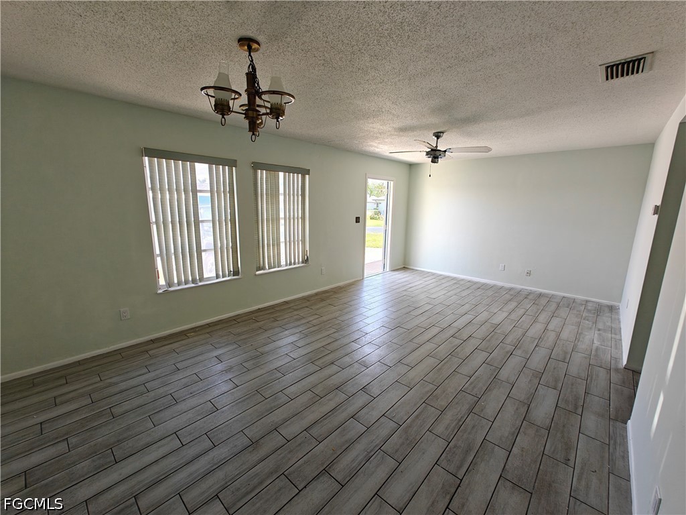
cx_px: 343
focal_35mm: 14
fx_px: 277
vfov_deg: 85.7
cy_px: 258
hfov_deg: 102.1
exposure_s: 1/93
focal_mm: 2.62
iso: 100
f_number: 2.2
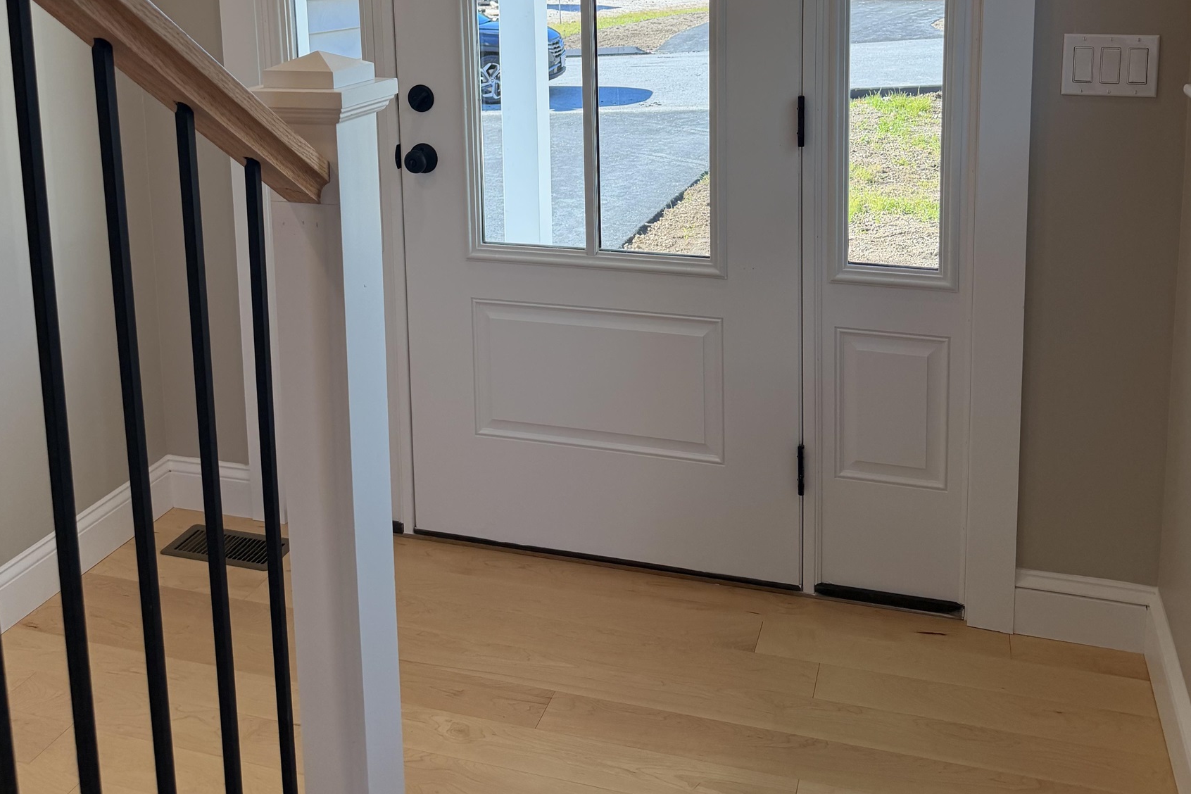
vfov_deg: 36.8
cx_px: 605
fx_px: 1125
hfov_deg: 55.8
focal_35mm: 34
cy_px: 101
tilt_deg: -8.5
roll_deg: +0.5
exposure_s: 1/341
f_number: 1.78
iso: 80
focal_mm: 6.76
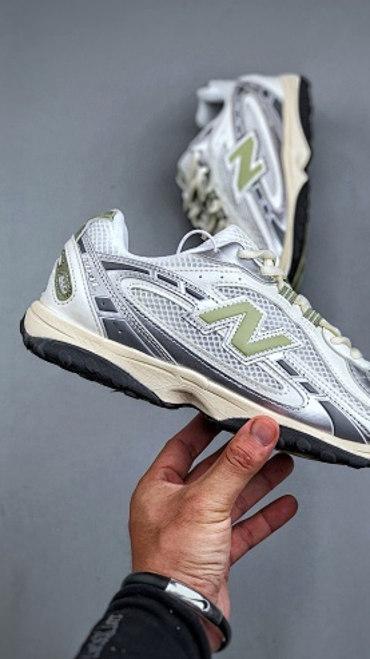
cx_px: 230
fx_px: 1100
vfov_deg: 33.3
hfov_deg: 19.1
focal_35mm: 63
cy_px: 329
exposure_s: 1/100
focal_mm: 6.6
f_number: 2.8
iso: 25
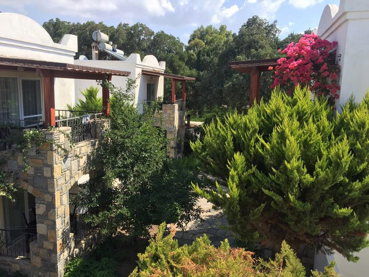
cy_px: 138
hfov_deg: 61.7
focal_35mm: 29
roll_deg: -2.8
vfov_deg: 48.2
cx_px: 184
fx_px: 309
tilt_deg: -10.4
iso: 32
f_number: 2.2
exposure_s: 1/1236
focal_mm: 4.15
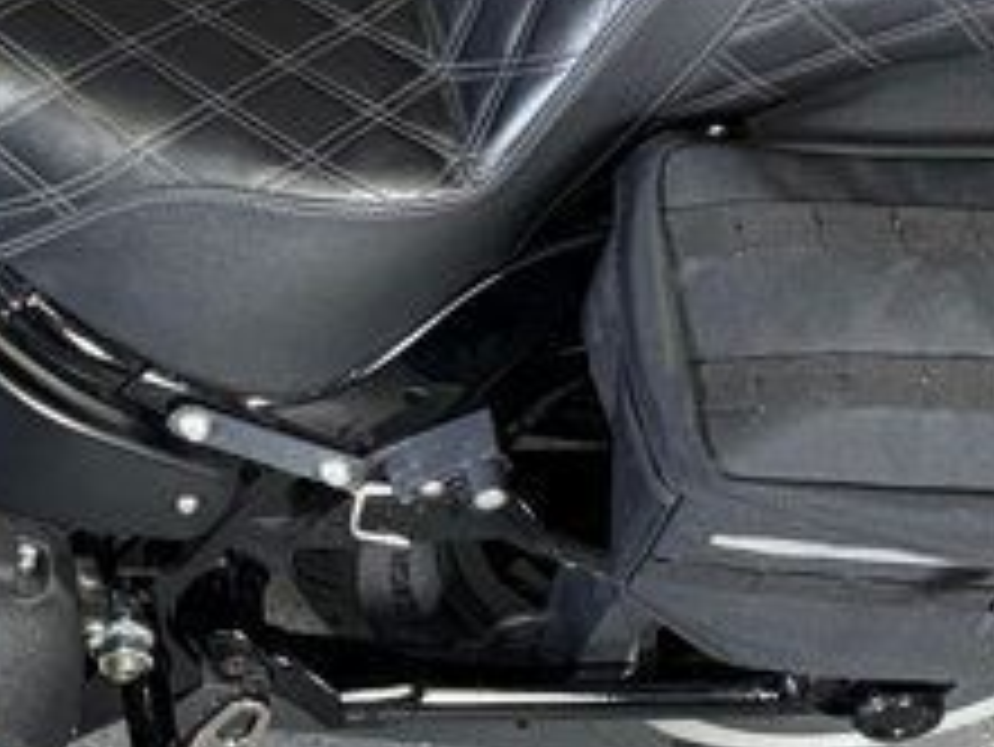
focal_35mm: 111
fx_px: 3189
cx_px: -567
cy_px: -284
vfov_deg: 12.8
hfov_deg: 16.0
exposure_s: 1/31
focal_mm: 6.76
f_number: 1.78
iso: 64
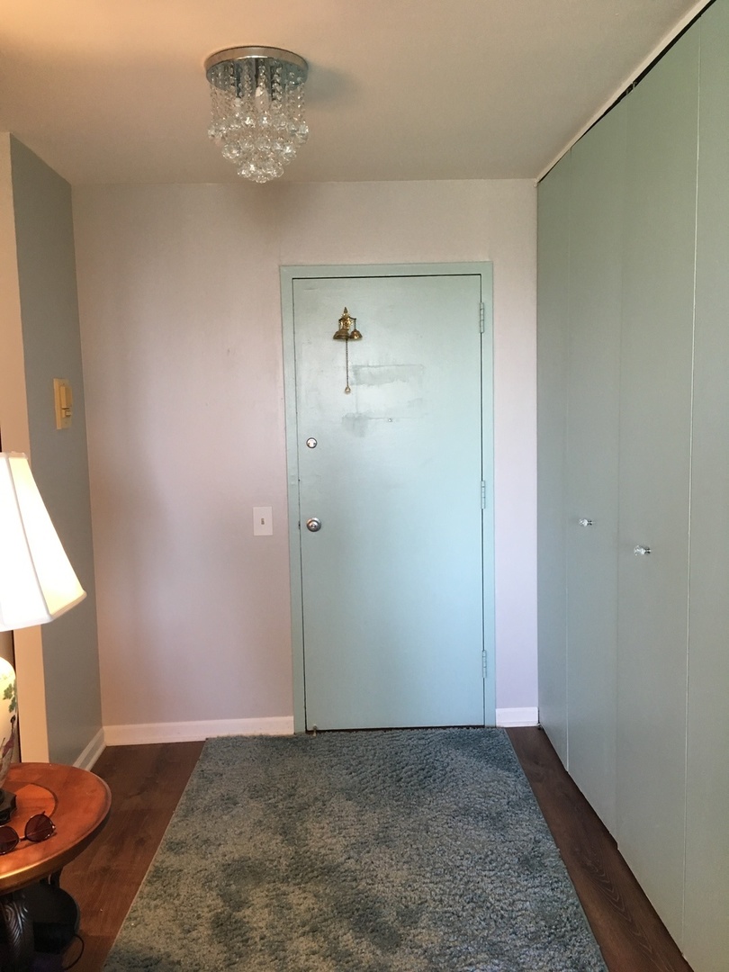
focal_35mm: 29
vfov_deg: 61.7
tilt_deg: -5.2
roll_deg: +0.6
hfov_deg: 48.2
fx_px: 814
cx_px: 364
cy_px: 486
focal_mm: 4.15
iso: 100
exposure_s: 1/30
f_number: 2.2
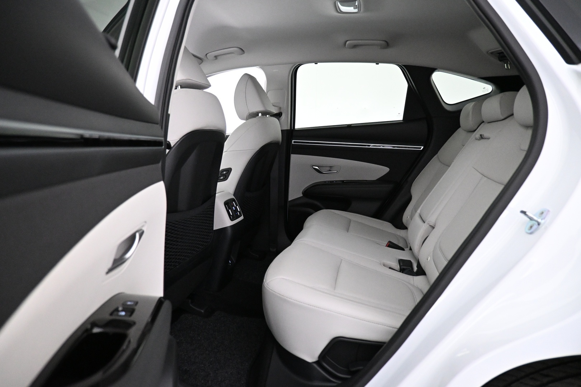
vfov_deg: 53.1
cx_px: 290
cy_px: 194
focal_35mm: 24
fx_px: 387
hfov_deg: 73.7
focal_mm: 16
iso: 4000
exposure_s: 1/60
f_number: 3.5
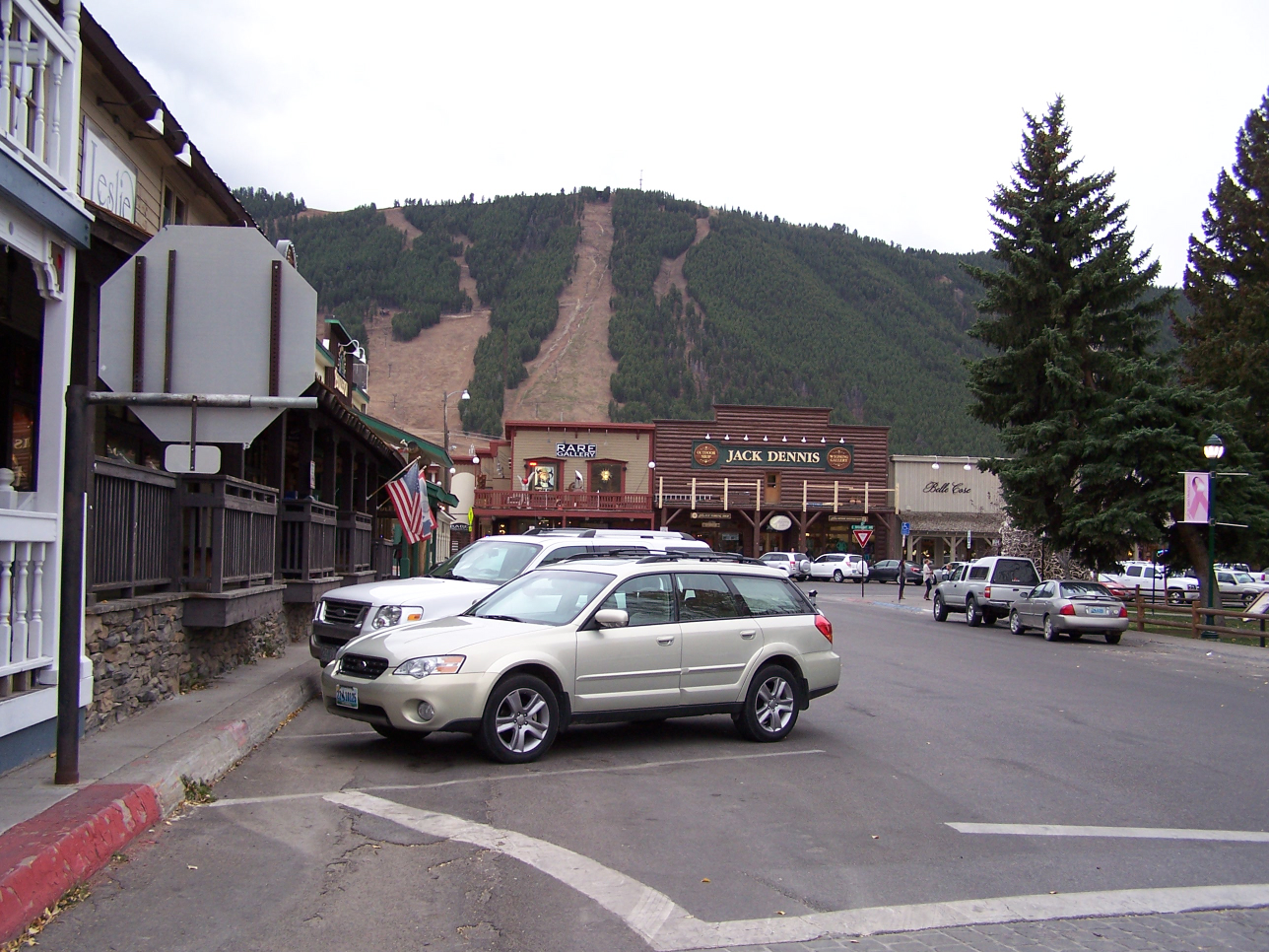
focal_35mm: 38
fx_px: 1393
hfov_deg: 49.0
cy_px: 476
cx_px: 634
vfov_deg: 37.7
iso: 80
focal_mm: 6.3
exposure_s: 1/90
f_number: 2.8
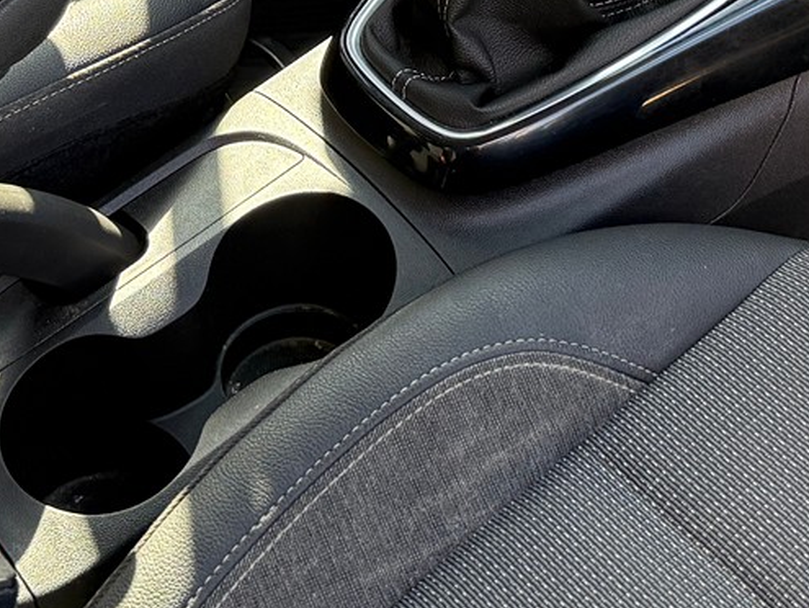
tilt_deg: -32.6
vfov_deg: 14.7
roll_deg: +0.7
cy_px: -325
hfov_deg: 21.0
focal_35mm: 93
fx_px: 2175
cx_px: 333
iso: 200
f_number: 1.78
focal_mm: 6.76
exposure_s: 1/243
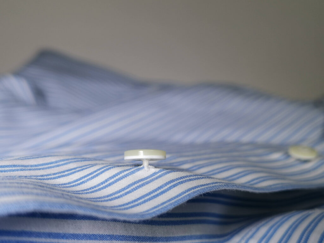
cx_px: 162
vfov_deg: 27.5
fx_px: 496
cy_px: 122
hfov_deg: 36.2
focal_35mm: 53
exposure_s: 1/357
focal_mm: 5.58
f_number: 1.8
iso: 50
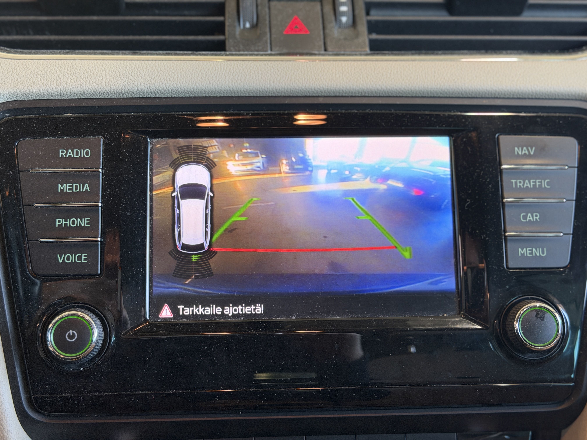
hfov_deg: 39.7
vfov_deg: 30.3
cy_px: 220
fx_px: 814
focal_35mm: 48
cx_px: 294
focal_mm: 6.76
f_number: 1.78
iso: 250
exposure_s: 1/54
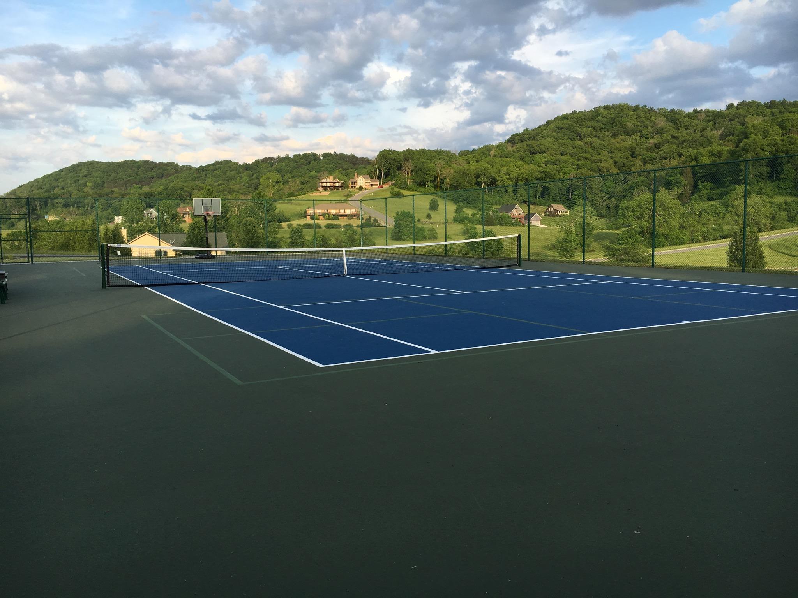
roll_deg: +1.0
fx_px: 669
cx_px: 399
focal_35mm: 29
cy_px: 299
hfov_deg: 61.7
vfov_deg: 48.2
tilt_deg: -5.9
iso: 25
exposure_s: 1/513
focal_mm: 4.15
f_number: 2.2
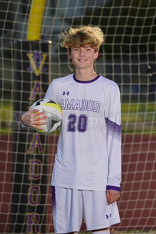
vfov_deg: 5.6
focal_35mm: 370
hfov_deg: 3.7
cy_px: 117
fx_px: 2403
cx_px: 78
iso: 100
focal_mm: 370
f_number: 8
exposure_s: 1/200
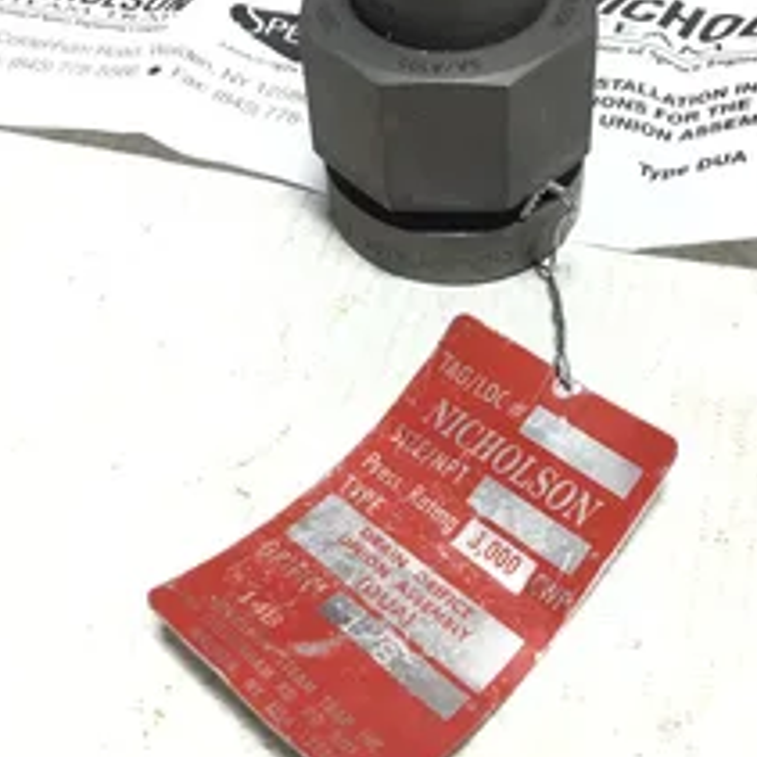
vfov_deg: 32.2
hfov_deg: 32.7
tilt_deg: -44.8
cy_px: 194
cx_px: 434
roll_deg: +2.1
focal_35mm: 52
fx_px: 1287
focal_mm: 3.3
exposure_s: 1/120
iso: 32
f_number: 2.4
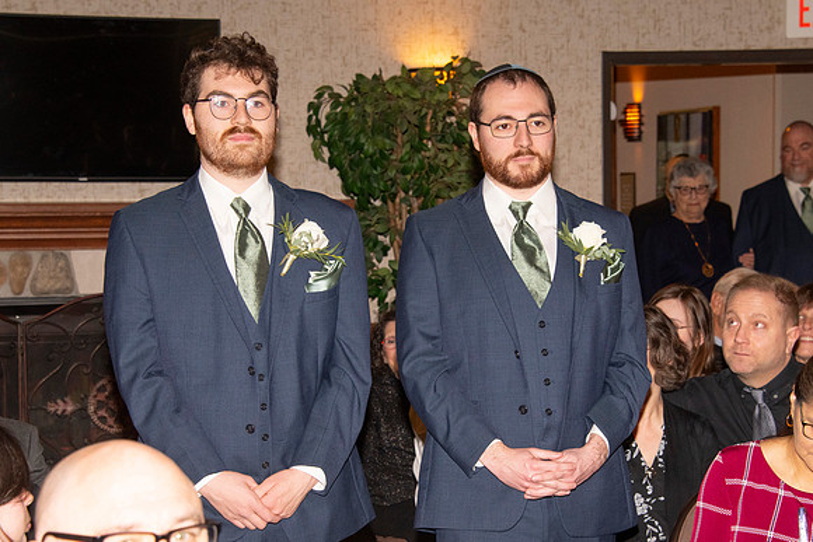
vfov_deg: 11.6
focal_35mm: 118
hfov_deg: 17.4
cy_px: 332
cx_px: 451
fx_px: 2658
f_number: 8
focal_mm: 85
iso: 1000
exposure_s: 1/160
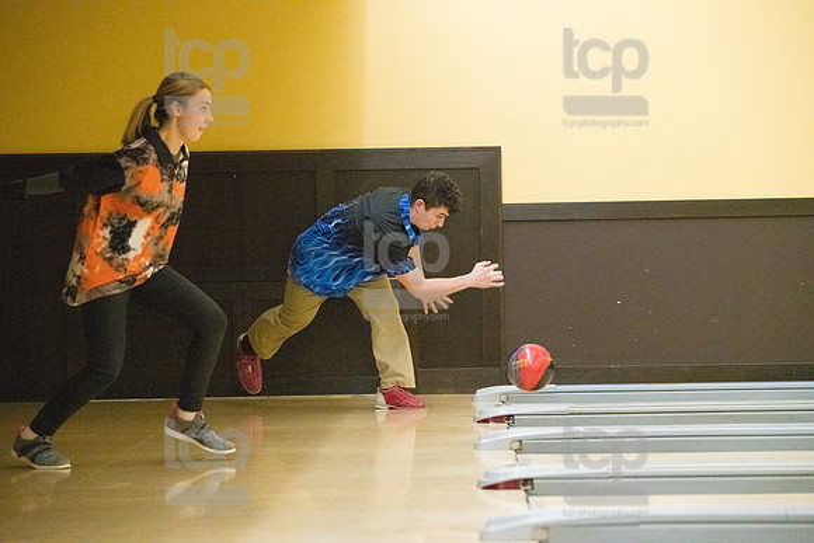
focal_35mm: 130
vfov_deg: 10.6
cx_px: 407
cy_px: 272
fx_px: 2940
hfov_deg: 15.8
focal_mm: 130
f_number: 4.5
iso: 10000
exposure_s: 1/1000
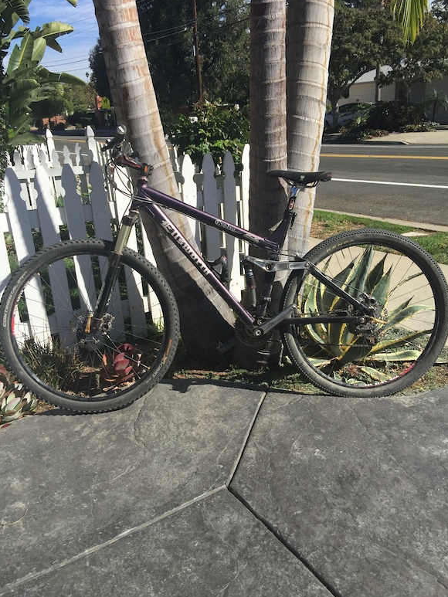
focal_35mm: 30
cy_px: 299
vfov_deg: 60.0
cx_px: 219
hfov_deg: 46.8
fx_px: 518
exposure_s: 1/2083
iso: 32
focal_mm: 4.15
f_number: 2.2
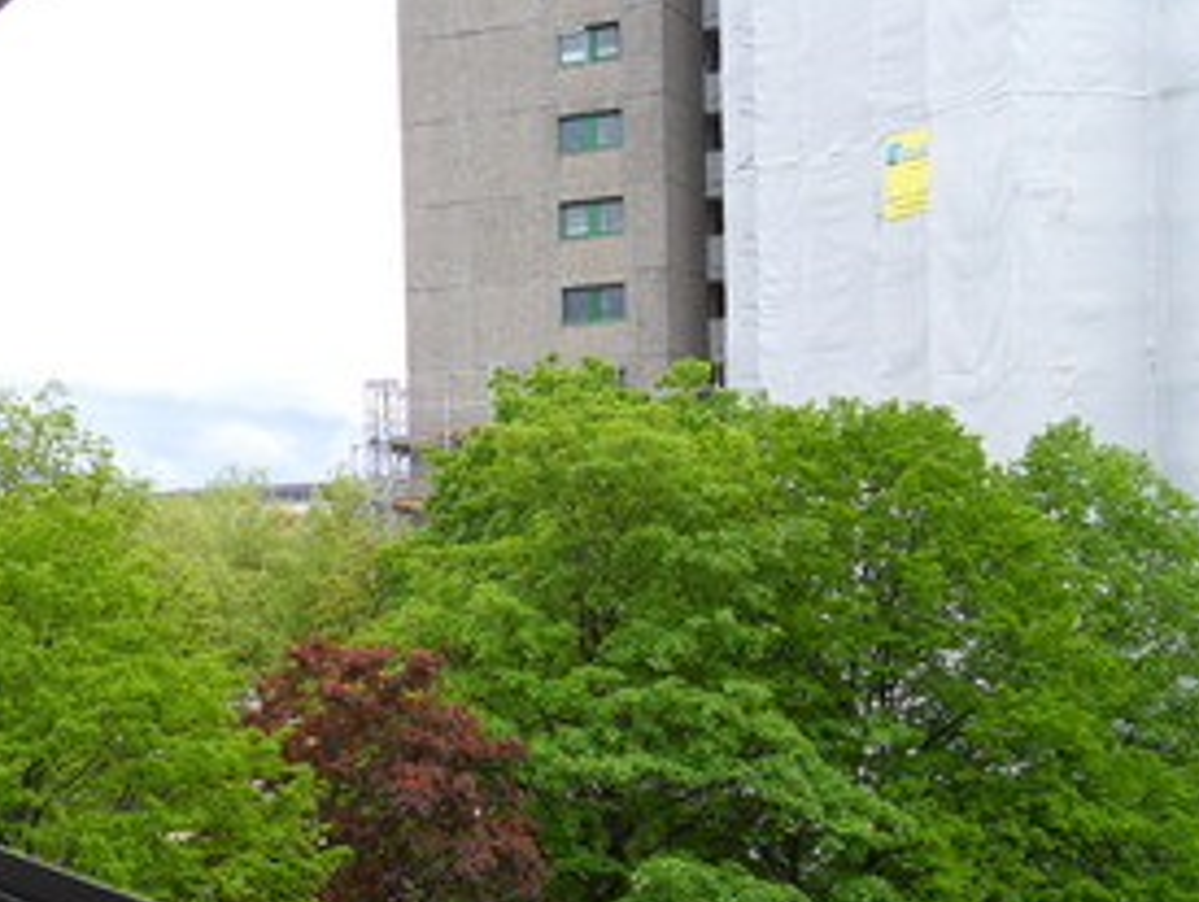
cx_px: 240
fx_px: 2116
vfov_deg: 23.6
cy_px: 763
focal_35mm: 61
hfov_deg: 30.9
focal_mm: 6.3
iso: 80
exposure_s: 1/350
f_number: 3.5
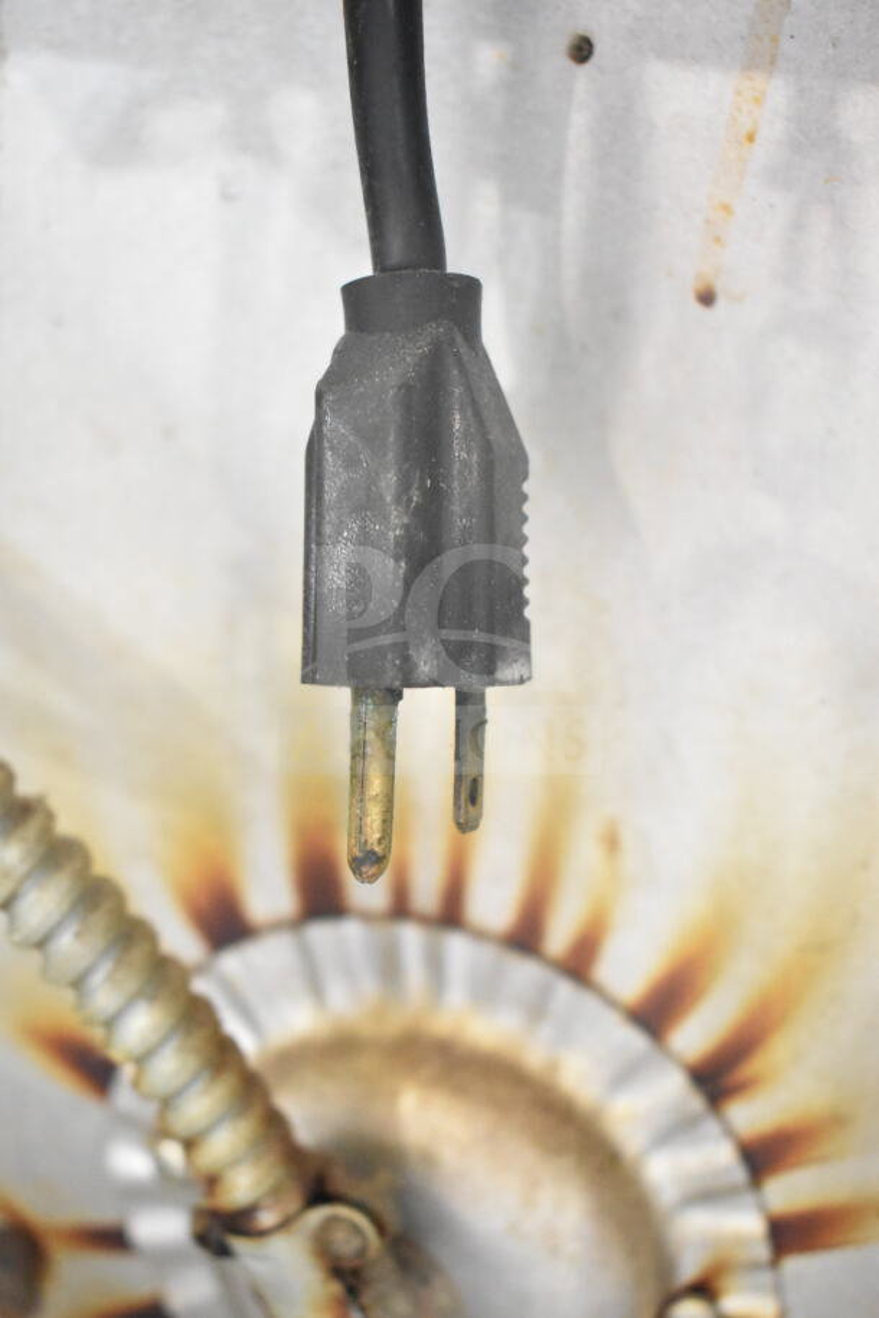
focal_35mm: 45
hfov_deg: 29.9
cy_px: 659
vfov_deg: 43.6
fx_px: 1647
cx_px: 440
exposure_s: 1/50
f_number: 4.2
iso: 8000
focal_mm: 30
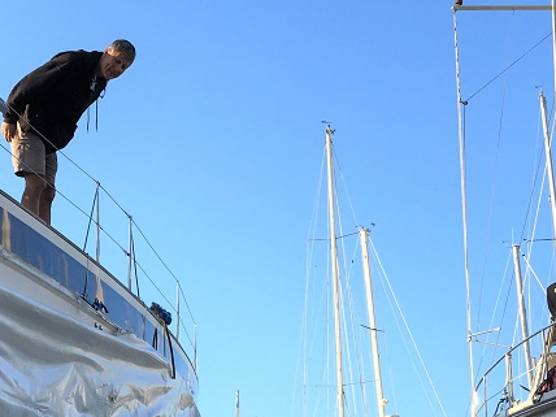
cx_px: 44
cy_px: 371
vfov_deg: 20.3
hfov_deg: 26.4
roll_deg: -1.2
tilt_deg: +12.9
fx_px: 1140
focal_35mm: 71
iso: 25
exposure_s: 1/739
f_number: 2.2
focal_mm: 4.15
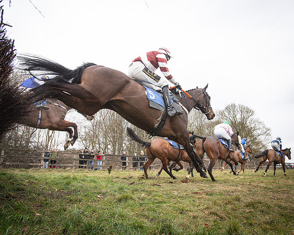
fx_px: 197
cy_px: 117
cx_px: 154
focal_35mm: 23
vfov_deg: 61.6
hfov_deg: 73.4
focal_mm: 20
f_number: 6.3
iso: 2000
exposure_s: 1/1600
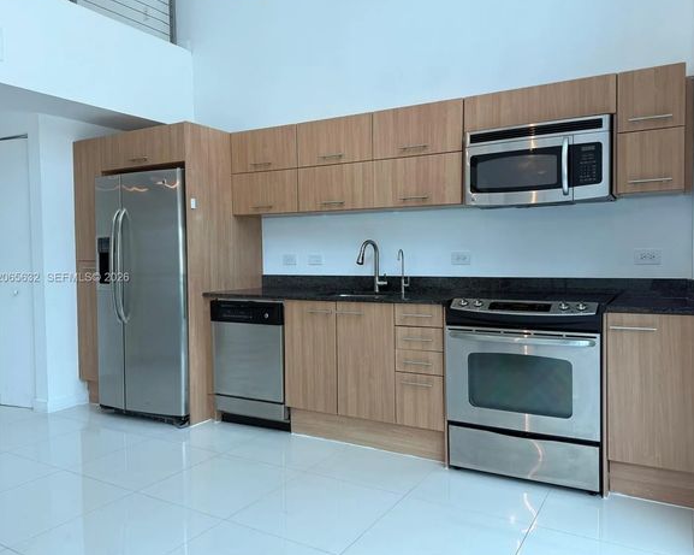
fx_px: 534
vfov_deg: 54.9
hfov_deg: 66.0
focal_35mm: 26
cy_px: 278
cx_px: 364
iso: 80
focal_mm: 6.76
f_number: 1.78
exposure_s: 1/319
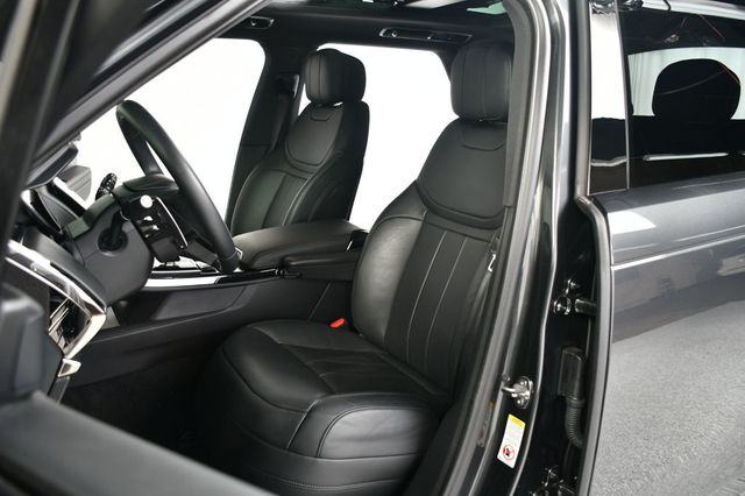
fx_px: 620
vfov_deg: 43.6
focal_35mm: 30
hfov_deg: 62.0
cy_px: 248
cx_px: 372
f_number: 3.5
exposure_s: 1/160
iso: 100
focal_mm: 20
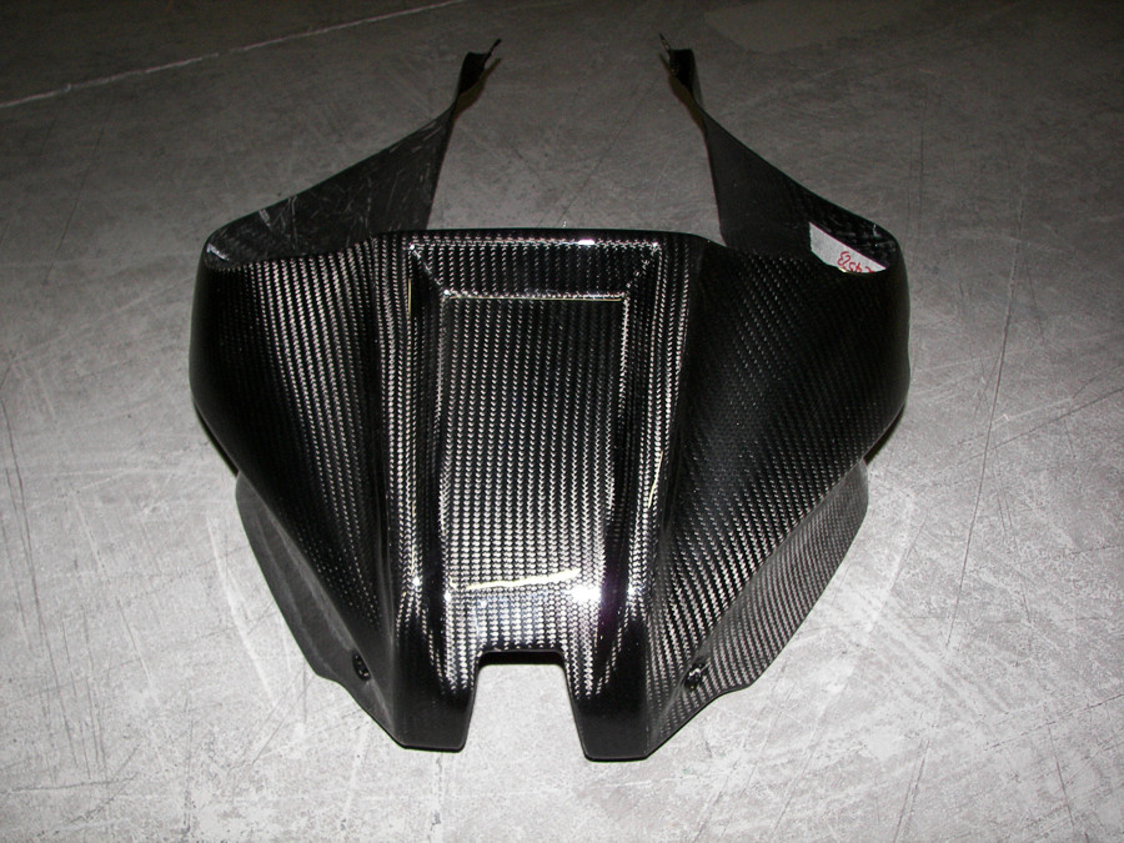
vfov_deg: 39.7
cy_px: 422
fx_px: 1169
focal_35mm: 36
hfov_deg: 51.4
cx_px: 562
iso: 100
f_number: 2.8
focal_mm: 6
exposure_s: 1/30
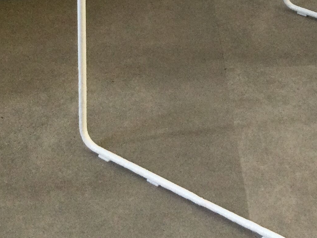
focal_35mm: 98
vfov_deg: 14.3
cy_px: -97
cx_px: 298
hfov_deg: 19.6
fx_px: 897
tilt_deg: -21.6
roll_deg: -4.5
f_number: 2.4
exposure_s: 1/33
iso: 64
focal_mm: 3.3
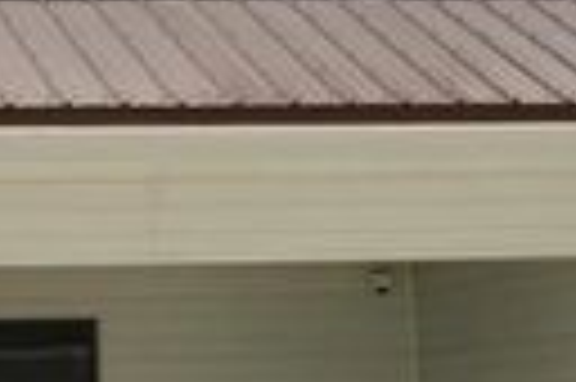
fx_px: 2796
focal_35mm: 175
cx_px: -324
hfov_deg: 11.2
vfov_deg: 7.8
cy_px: 139
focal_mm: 35
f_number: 11
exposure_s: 1/125
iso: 400
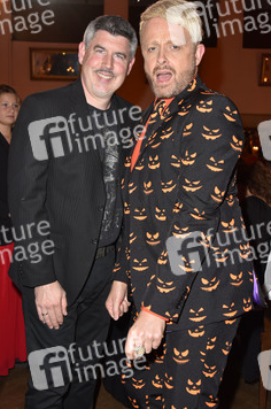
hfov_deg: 29.7
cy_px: 191
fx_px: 510
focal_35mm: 45
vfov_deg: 43.6
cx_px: 121
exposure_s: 1/80
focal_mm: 40
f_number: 5.6
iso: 1250
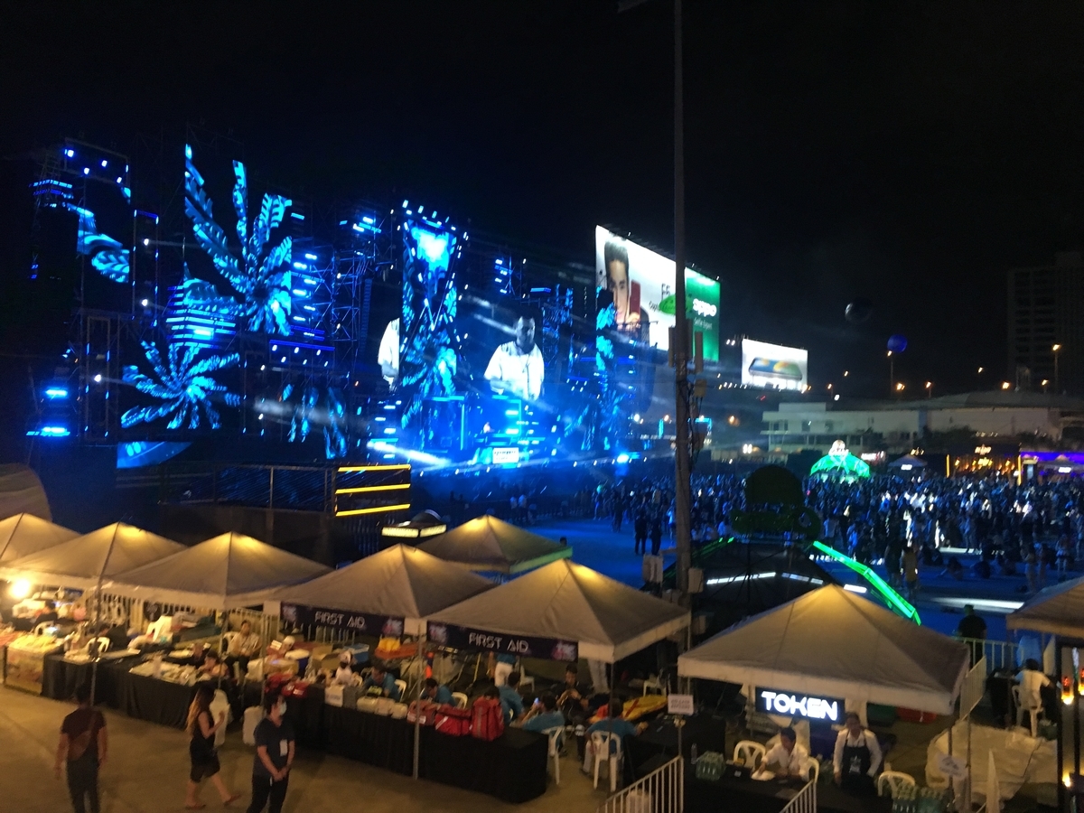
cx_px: 542
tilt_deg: +1.4
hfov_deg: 61.7
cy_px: 406
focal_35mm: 29
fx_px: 908
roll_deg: -1.0
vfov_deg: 48.2
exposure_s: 1/20
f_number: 2.2
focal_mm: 4.15
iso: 200
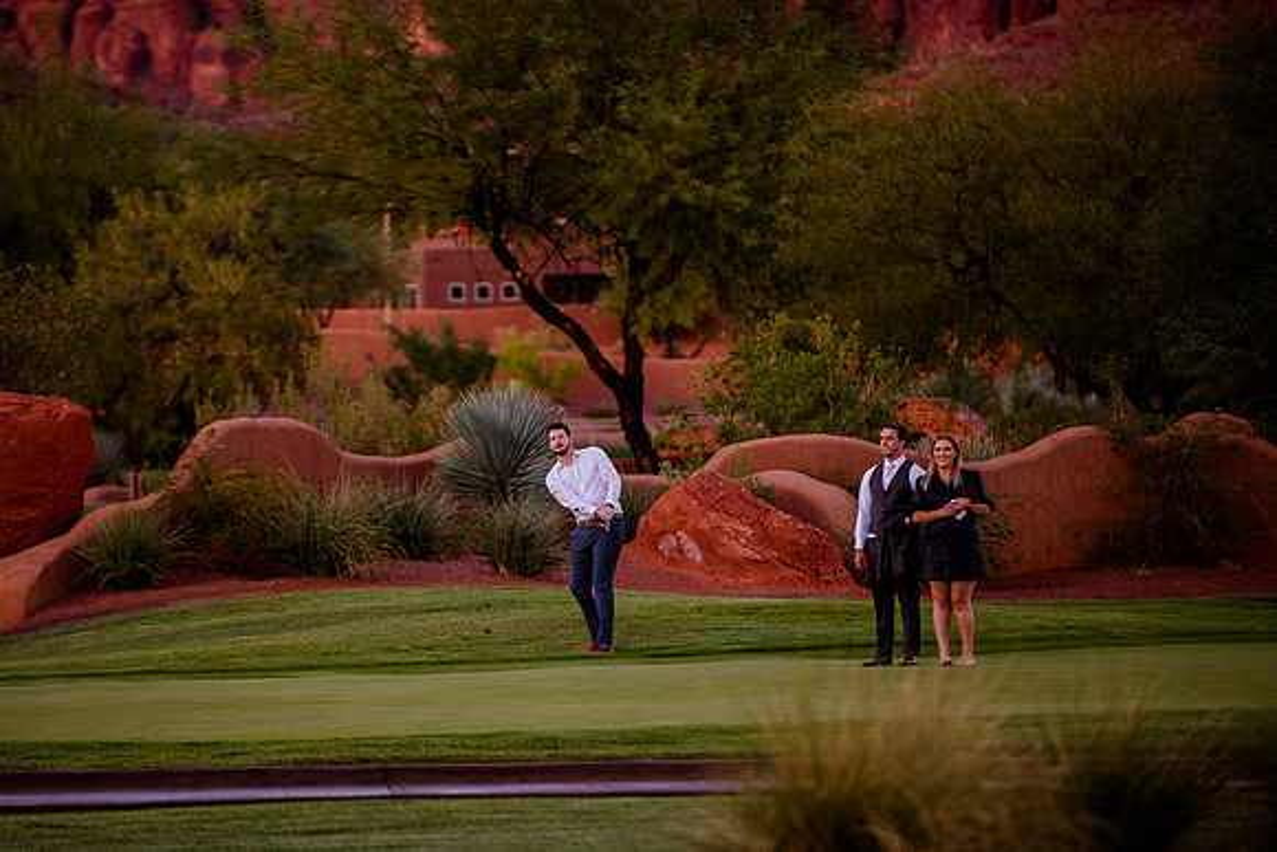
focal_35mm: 238
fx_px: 8445
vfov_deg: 5.8
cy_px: 507
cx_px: 517
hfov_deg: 8.6
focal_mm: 200
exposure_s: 1/400
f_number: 2.8
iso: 500
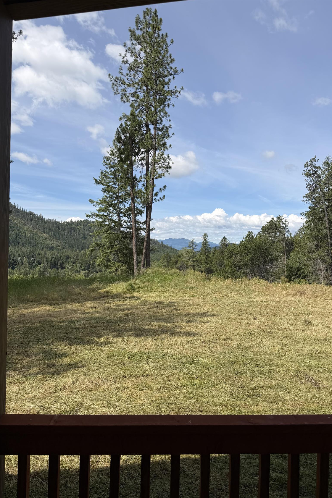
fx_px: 346
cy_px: 249
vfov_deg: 71.5
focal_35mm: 25
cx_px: 172
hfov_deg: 51.3
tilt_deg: +1.0
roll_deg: +1.3
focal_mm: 6.76
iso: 80
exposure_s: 1/5319
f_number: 1.78
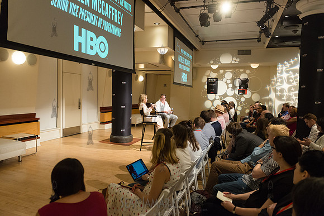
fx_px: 234
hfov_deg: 69.4
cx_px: 162
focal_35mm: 26
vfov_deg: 49.6
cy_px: 108
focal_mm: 26
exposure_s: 1/200
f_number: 4
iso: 2500
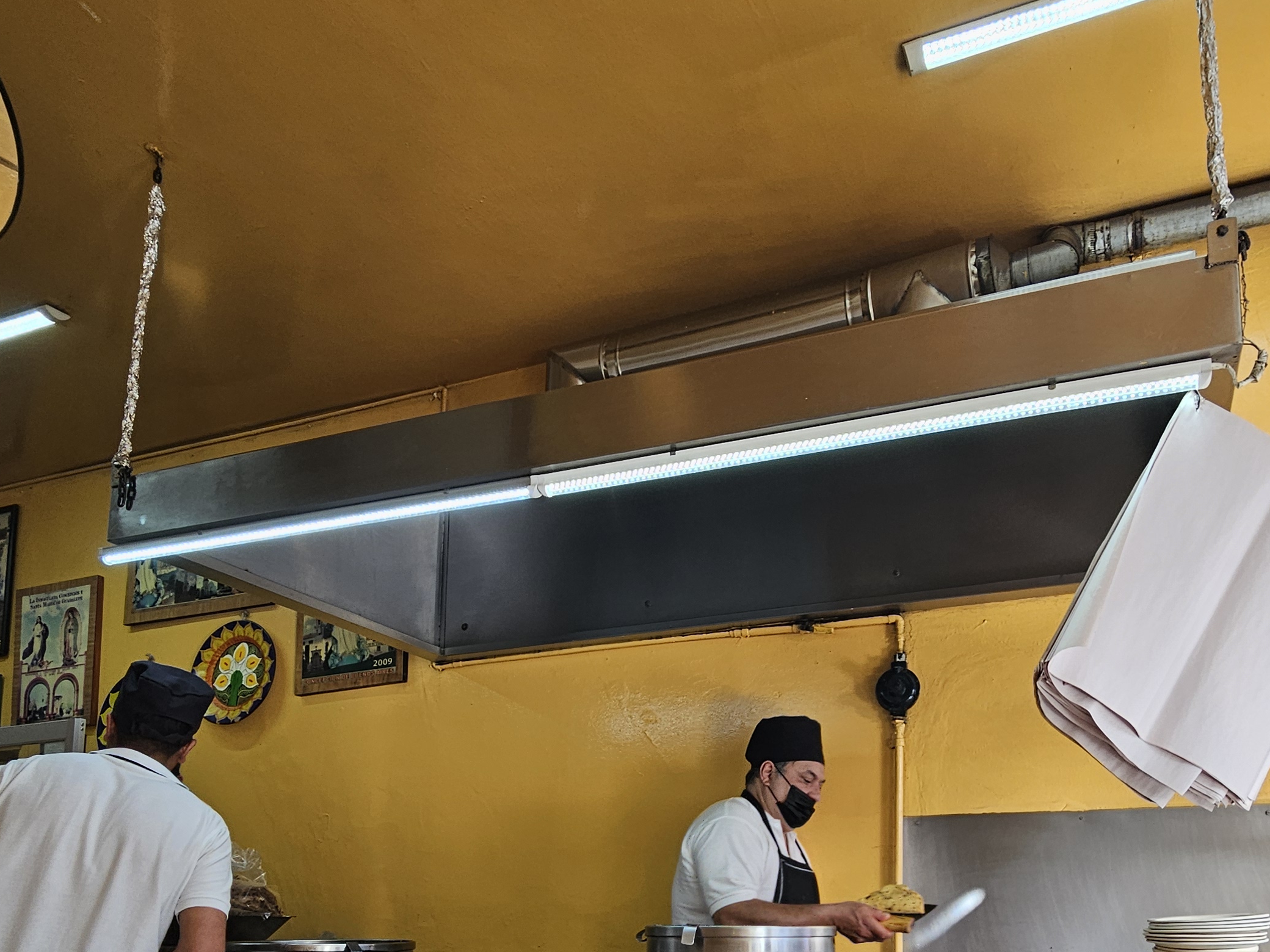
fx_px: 917
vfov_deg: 50.7
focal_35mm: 25
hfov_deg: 69.0
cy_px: 794
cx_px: 724
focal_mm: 2.2
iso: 50
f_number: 2.2
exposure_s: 1/120
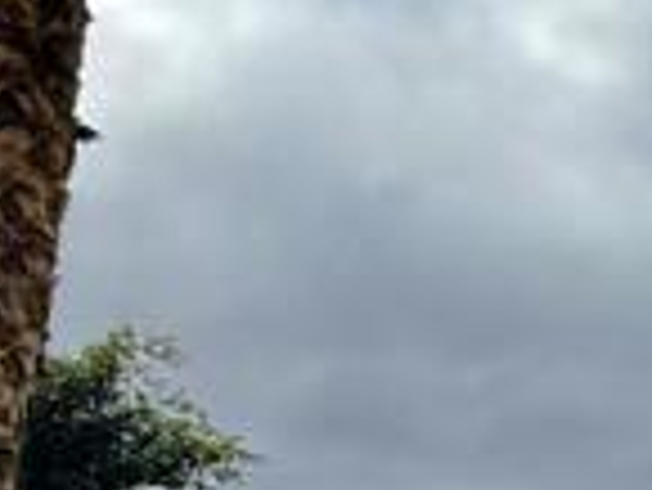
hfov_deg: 13.6
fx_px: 1866
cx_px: 1619
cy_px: 706
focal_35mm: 99
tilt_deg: +20.8
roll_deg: +2.9
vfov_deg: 14.1
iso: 50
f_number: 2.2
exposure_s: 1/3460
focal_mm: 2.22
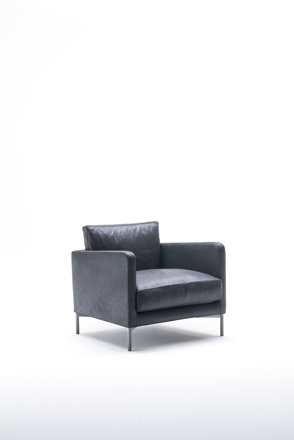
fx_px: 1040
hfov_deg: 16.1
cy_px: 220
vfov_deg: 23.9
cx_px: 147
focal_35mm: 85
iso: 100
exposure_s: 1/1.25
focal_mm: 85
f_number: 13
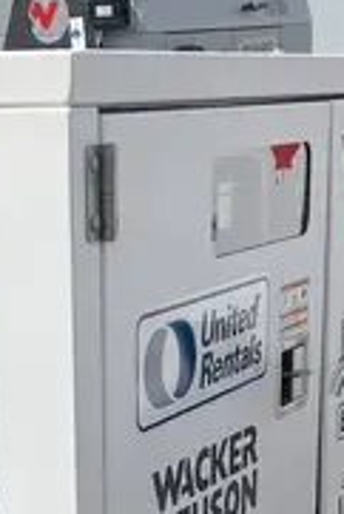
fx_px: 1688
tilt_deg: -14.1
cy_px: 601
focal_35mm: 118
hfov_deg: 11.6
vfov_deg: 16.7
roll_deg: +1.2
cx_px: 65
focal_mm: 3.99
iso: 32
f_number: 1.8
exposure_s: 1/2114
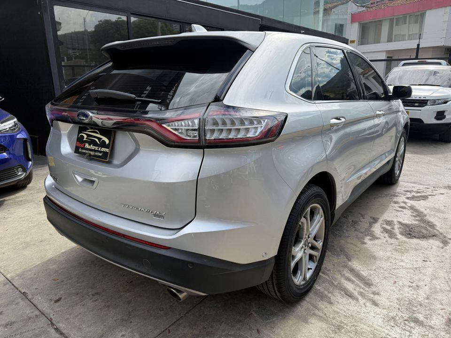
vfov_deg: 56.8
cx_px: 226
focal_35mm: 24
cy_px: 169
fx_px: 313
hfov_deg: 71.6
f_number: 1.78
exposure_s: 1/2801
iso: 100
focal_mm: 6.76
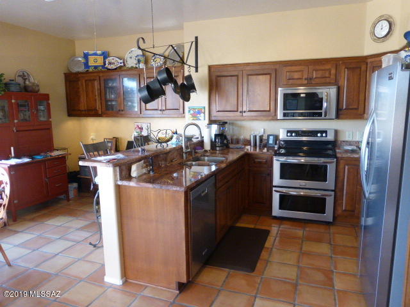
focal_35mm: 25
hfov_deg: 69.4
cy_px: 154
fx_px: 296
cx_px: 205
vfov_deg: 54.9
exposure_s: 1/60
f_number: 3.3
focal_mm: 4.3
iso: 400
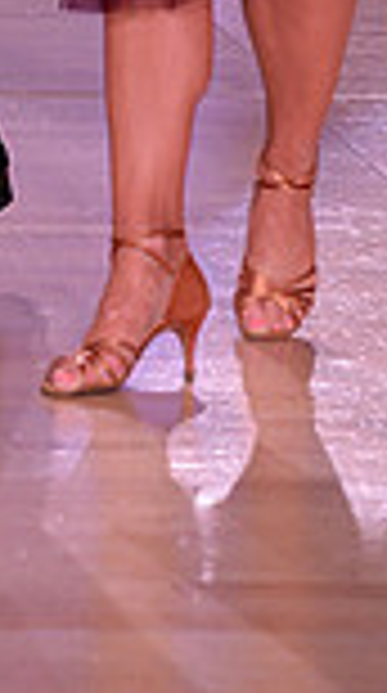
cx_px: 65
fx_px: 7613
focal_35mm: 415
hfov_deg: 2.9
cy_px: -608
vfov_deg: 5.1
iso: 1600
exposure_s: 1/250
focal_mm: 105
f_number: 5
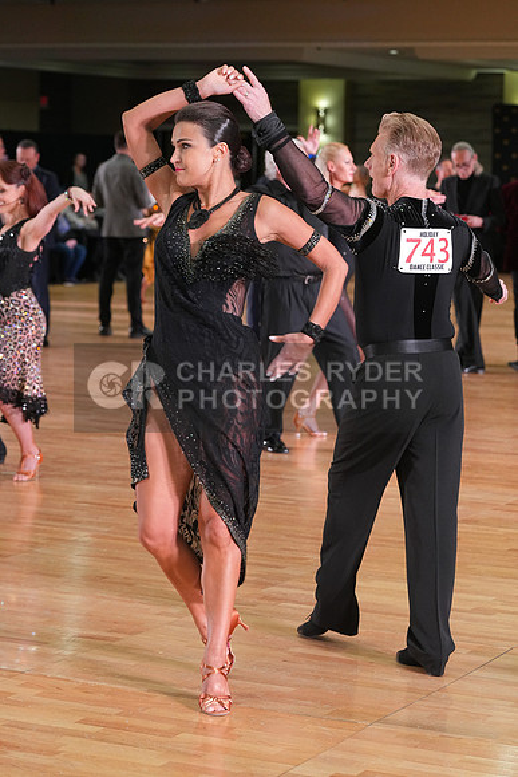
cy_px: 388
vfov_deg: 21.9
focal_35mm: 93
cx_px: 259
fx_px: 2006
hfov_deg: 14.7
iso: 2500
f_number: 5
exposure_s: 1/200
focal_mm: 93
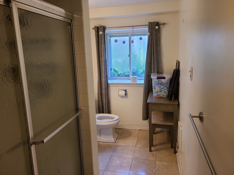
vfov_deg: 53.1
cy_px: 88
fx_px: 176
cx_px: 117
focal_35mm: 26
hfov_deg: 67.3
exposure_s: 1/60
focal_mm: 5.4
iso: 64
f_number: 1.8
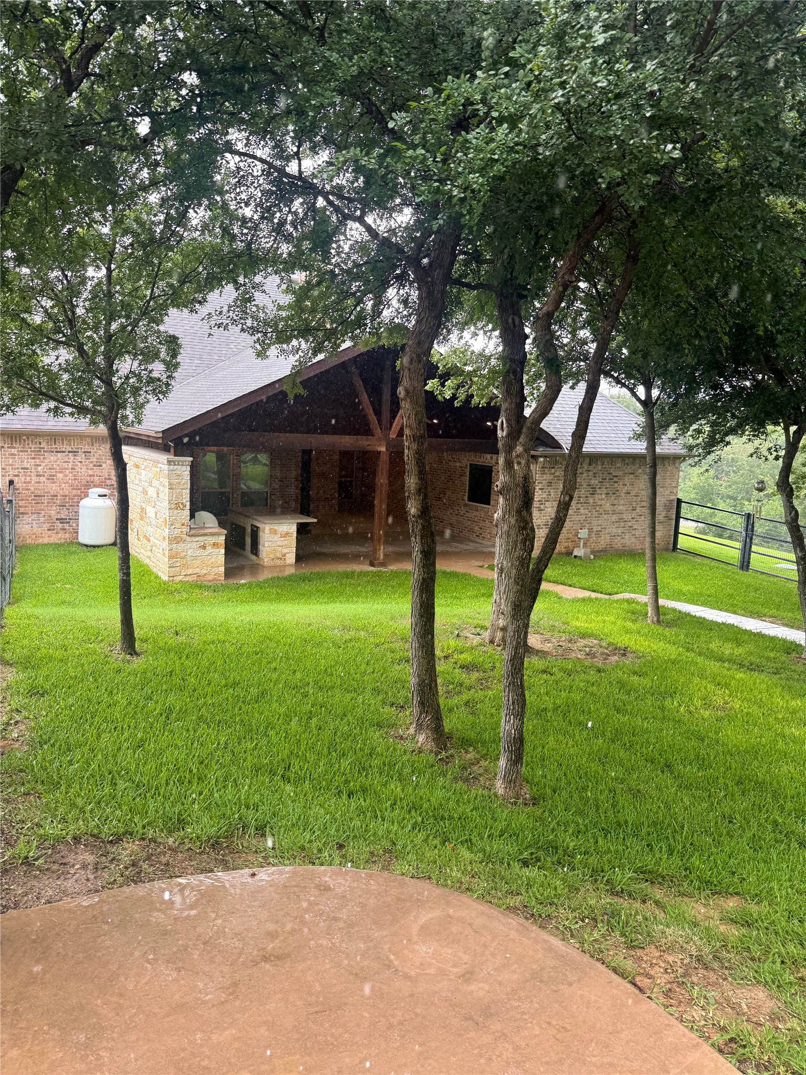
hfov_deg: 56.8
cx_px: 403
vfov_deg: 71.6
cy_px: 538
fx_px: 745
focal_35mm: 24
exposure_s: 1/297
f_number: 1.78
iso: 100
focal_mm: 6.76
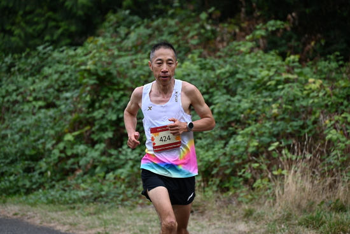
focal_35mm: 200
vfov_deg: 6.9
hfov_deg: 10.3
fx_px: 1945
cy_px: 117
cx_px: 175
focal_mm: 200
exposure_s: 1/250
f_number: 6.3
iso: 560
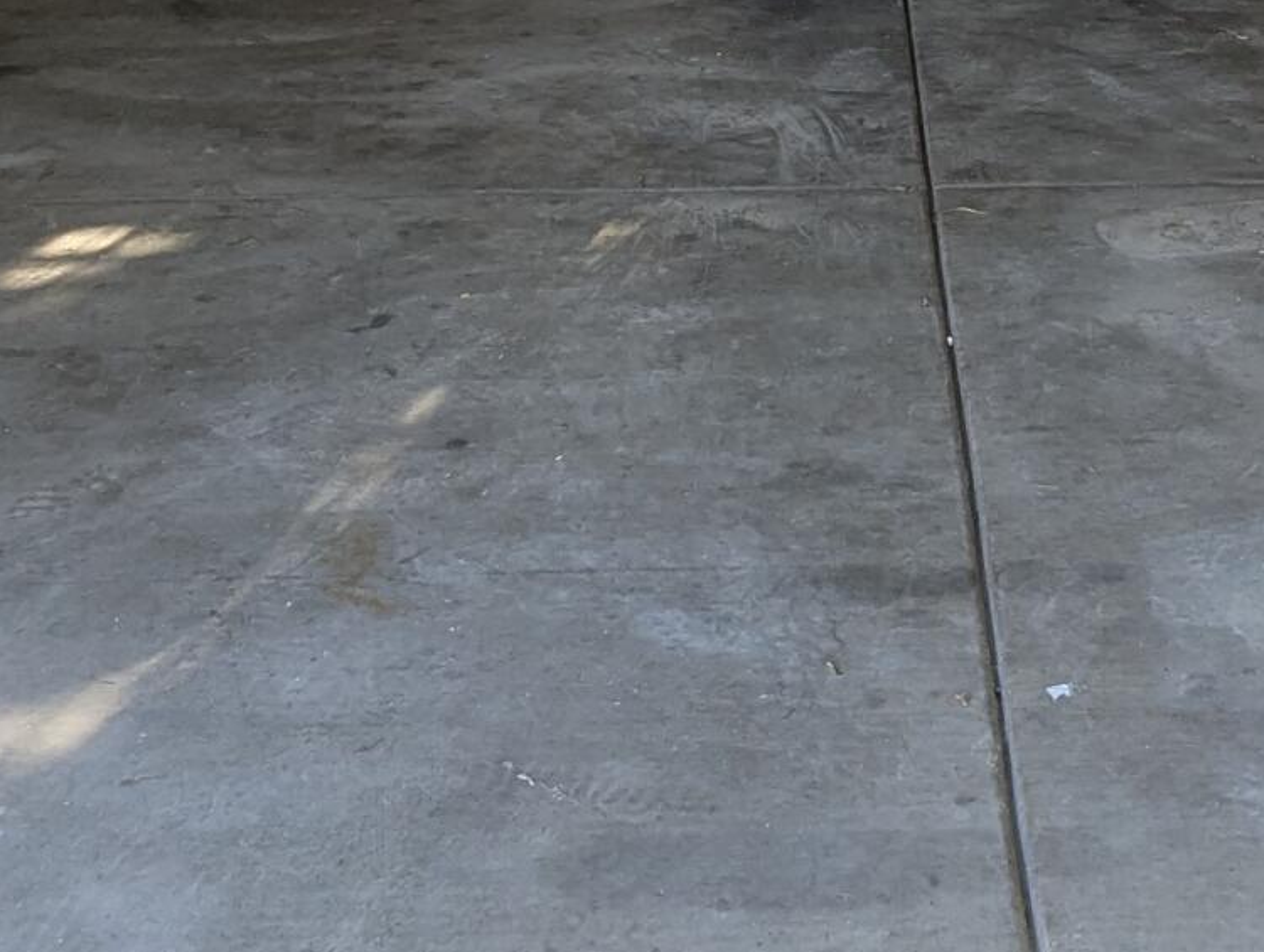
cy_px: -72
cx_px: 924
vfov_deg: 21.9
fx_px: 2341
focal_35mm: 64
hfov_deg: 29.8
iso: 72
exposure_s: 1/70.1
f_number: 2.2
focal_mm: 2.35
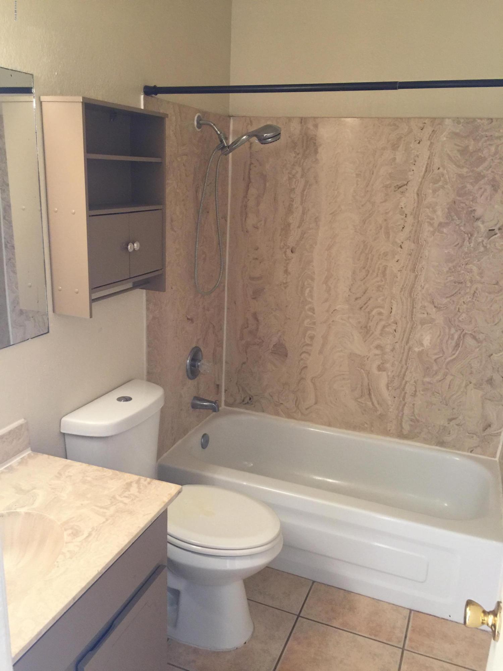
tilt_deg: -14.7
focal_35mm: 29
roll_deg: -2.4
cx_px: 252
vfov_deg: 61.7
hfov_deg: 48.2
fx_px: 562
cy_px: 336
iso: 64
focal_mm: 4.15
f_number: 2.2
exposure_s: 1/15
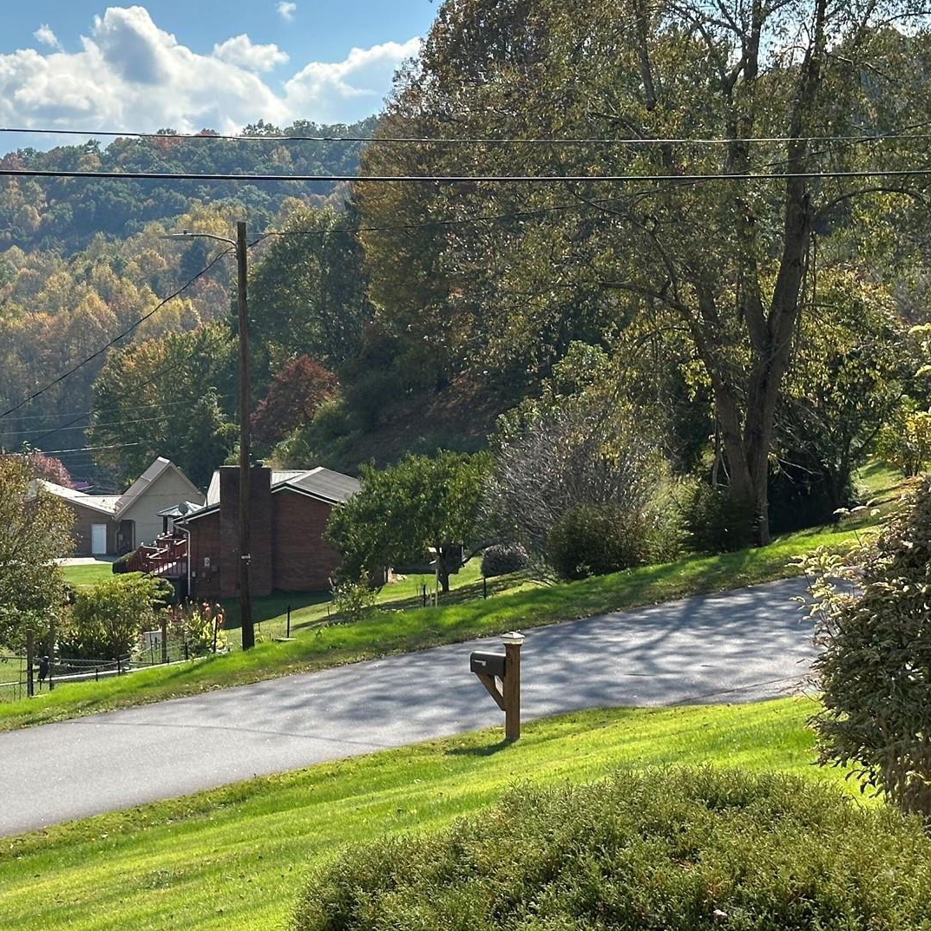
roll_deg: +0.1
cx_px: 95
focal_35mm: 81
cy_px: 441
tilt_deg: -0.9
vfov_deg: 21.4
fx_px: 2465
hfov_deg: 20.9
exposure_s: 1/4184
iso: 64
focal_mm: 6.86
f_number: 1.78
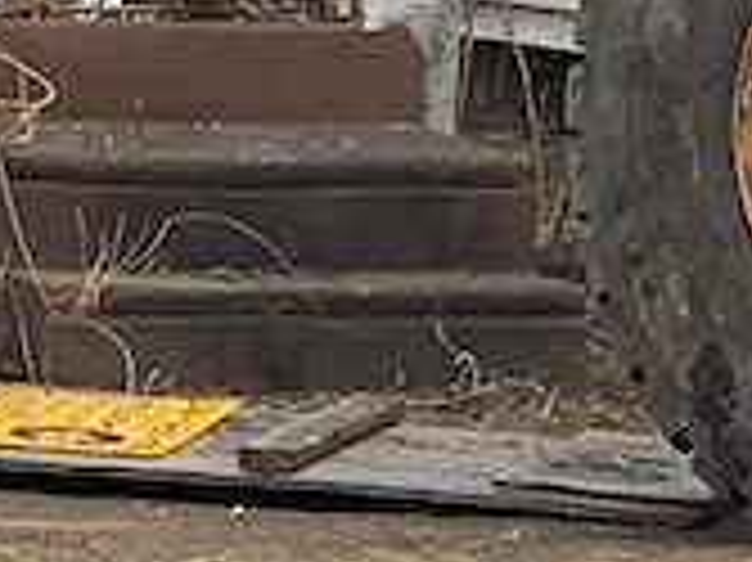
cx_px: 369
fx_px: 8119
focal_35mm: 374
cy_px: -755
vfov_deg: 3.9
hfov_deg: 5.3
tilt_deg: +3.4
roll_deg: -1.9
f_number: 2.4
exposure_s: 1/122
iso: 40
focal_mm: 6
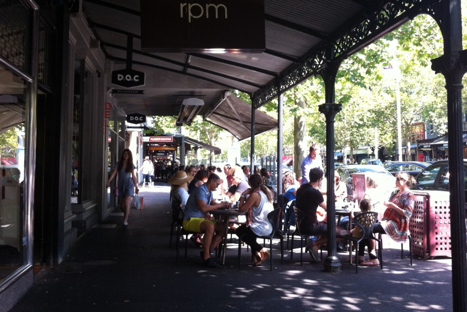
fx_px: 571
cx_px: 261
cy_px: 124
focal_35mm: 44
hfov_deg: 44.4
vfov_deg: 30.4
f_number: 2.8
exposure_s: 1/120
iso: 100
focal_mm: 3.85
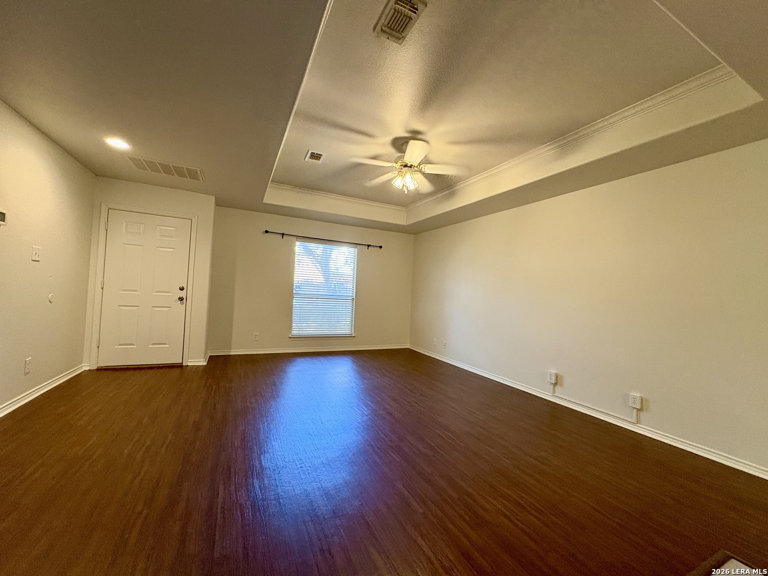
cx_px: 384
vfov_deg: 85.7
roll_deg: -2.4
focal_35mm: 14
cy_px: 288
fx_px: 311
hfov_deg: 102.1
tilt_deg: +1.7
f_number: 2.2
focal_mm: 2.22
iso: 500
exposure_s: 1/60
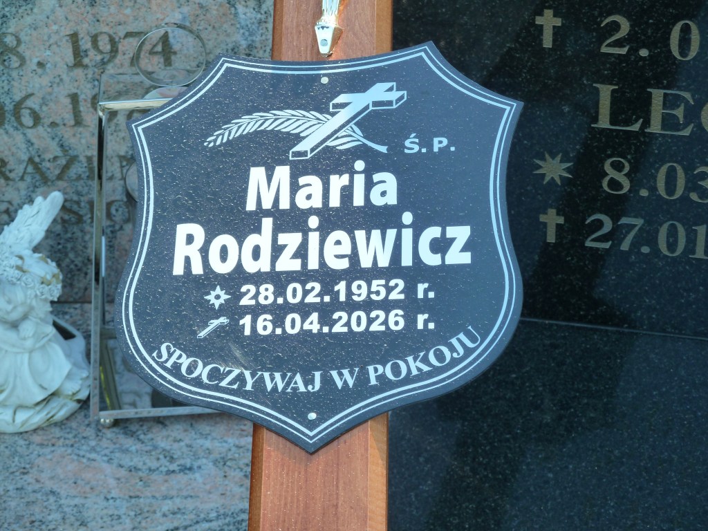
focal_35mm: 104
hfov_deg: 18.9
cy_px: 266
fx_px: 2127
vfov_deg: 14.2
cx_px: 354
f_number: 4.3
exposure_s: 1/50
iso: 125
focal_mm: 17
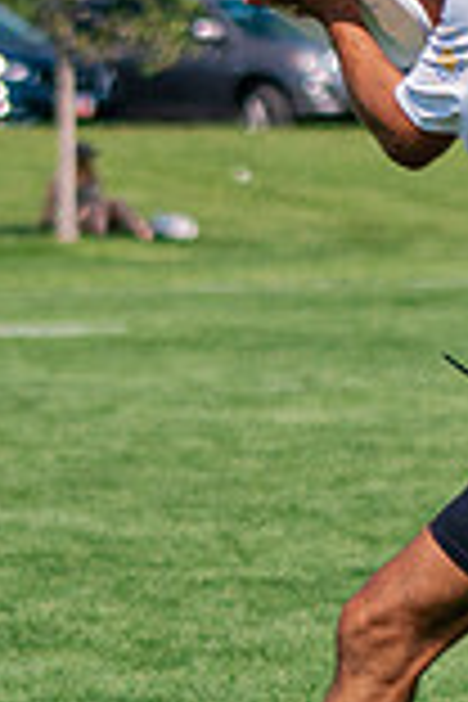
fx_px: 8287
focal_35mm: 425
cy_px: 154
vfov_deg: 4.8
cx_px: 564
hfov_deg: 3.2
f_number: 2.8
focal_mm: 70
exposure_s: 1/16000
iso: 640
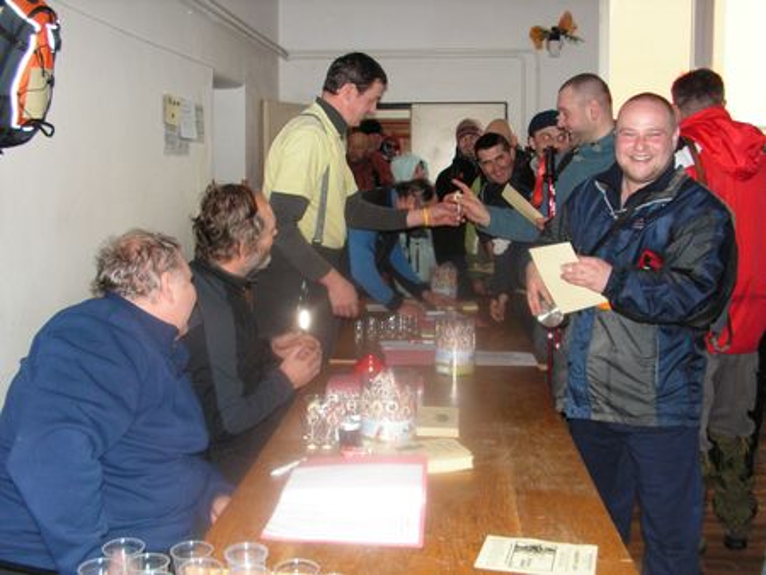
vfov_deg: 37.8
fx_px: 841
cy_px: 288
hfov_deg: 49.0
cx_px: 383
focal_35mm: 38
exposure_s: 1/40
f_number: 3.2
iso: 100
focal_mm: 6.4
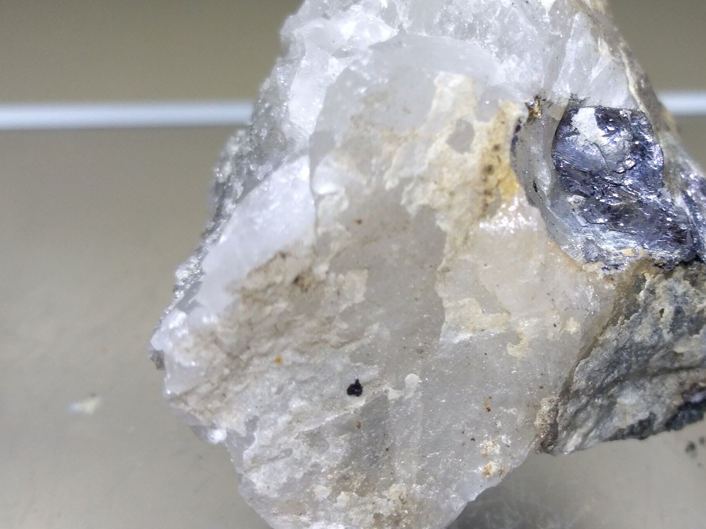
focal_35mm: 36
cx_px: 484
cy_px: 212
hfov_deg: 50.2
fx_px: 734
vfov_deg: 39.5
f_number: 2
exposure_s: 1/30
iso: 123
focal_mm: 3.54
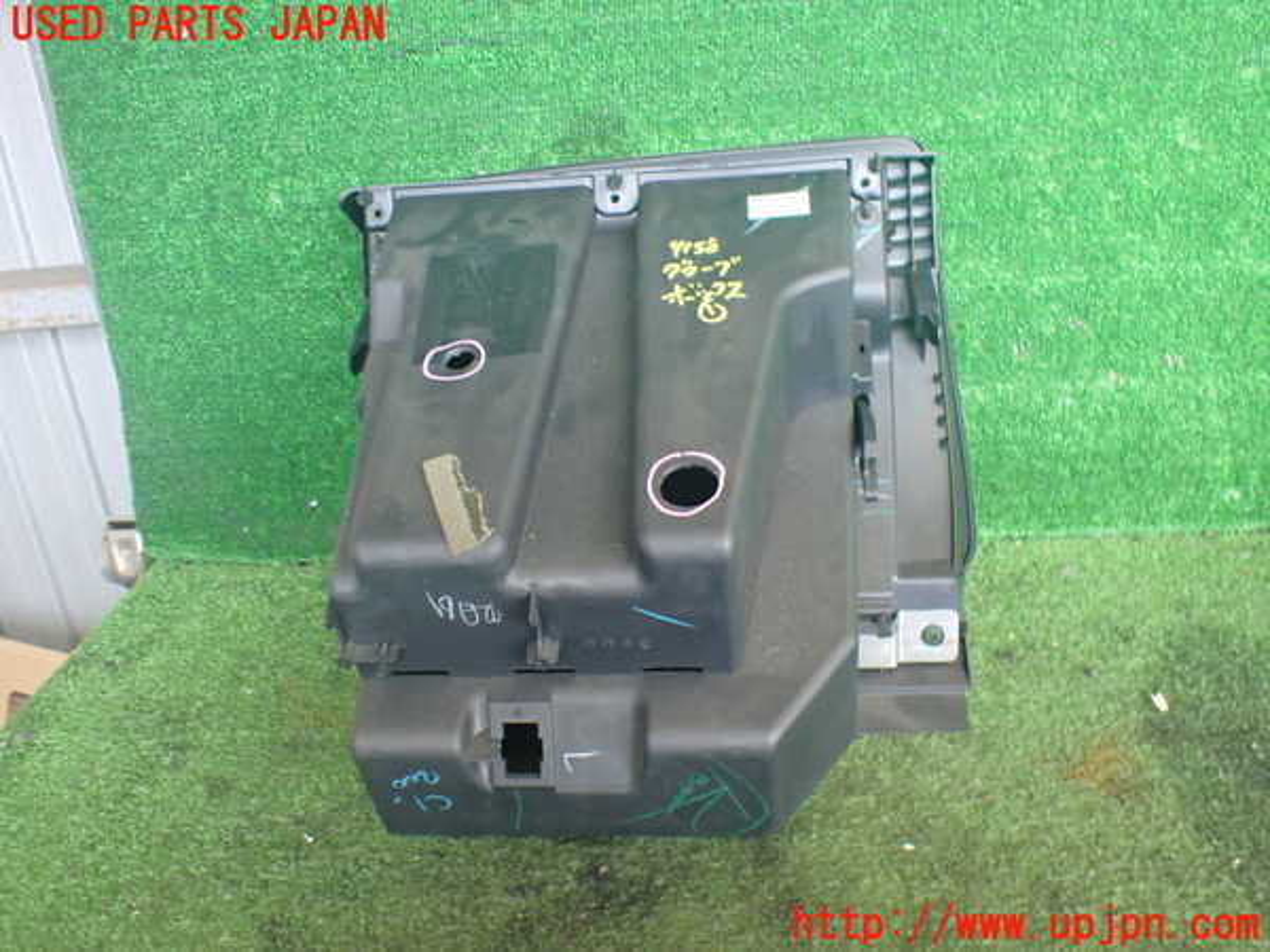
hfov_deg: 60.0
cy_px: 476
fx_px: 1101
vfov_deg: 46.8
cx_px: 635
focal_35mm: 30
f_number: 2.3
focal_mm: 5.4
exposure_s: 1/125
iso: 640
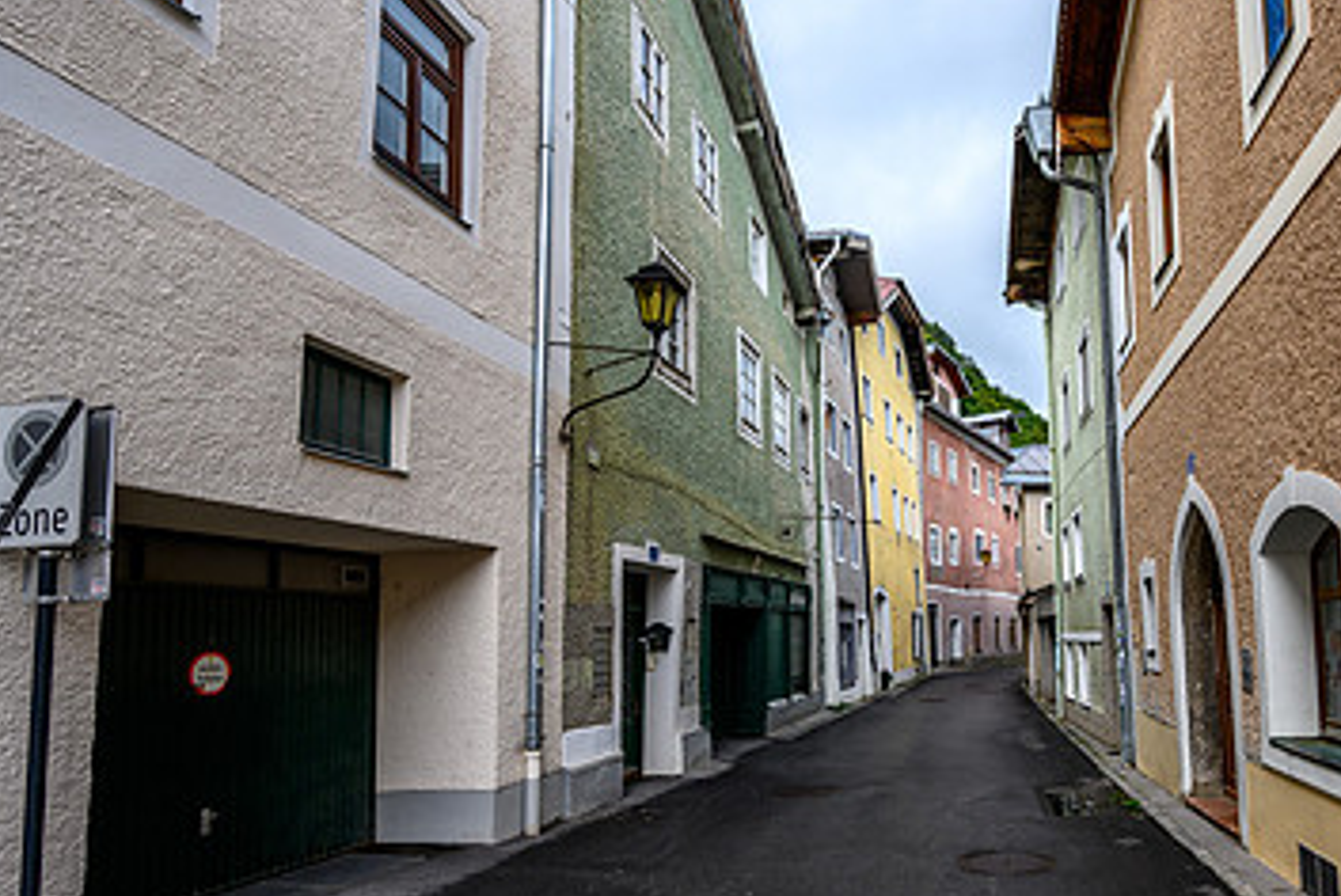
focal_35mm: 23
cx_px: 942
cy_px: 556
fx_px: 857
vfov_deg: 54.6
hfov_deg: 72.6
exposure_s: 1/160
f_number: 5.6
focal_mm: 14
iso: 64
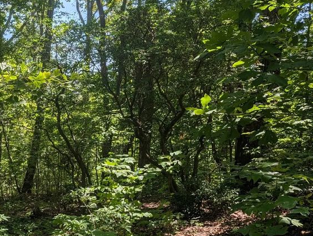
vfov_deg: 32.4
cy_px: 176
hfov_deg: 41.6
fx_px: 398
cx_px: 78
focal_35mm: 44
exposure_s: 1/1558
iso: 21
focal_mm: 6.9
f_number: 1.68
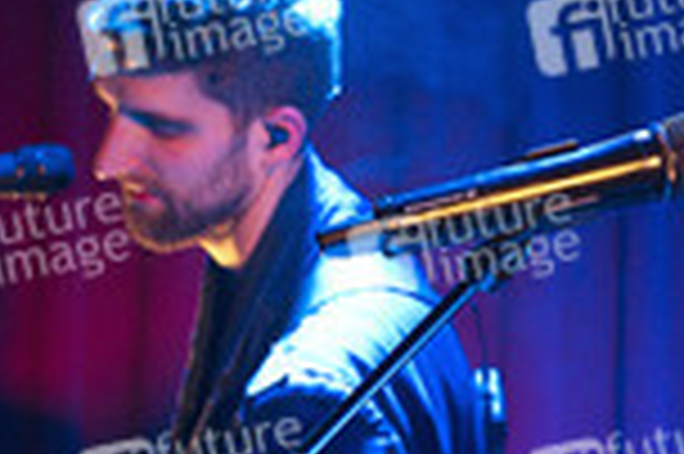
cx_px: 522
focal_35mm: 148
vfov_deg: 9.2
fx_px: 2809
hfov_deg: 13.8
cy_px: 360
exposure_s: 1/125
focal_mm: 50
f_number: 4.5
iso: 3200
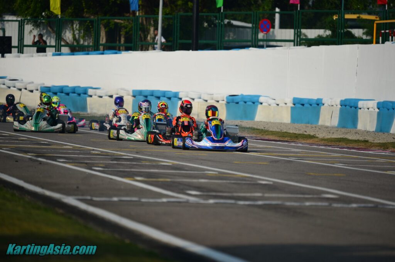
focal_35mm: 300
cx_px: 198
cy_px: 131
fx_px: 3289
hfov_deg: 6.9
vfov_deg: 4.6
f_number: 4
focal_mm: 300
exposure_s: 1/2500
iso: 125
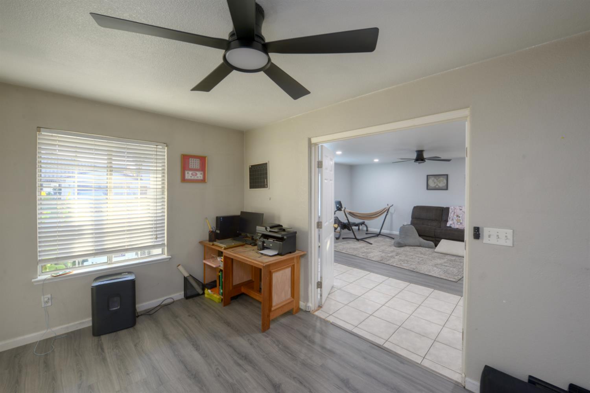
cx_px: 295
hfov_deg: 104.3
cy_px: 196
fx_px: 229
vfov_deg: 81.2
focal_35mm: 14
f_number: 10
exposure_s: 1/15
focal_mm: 14
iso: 400
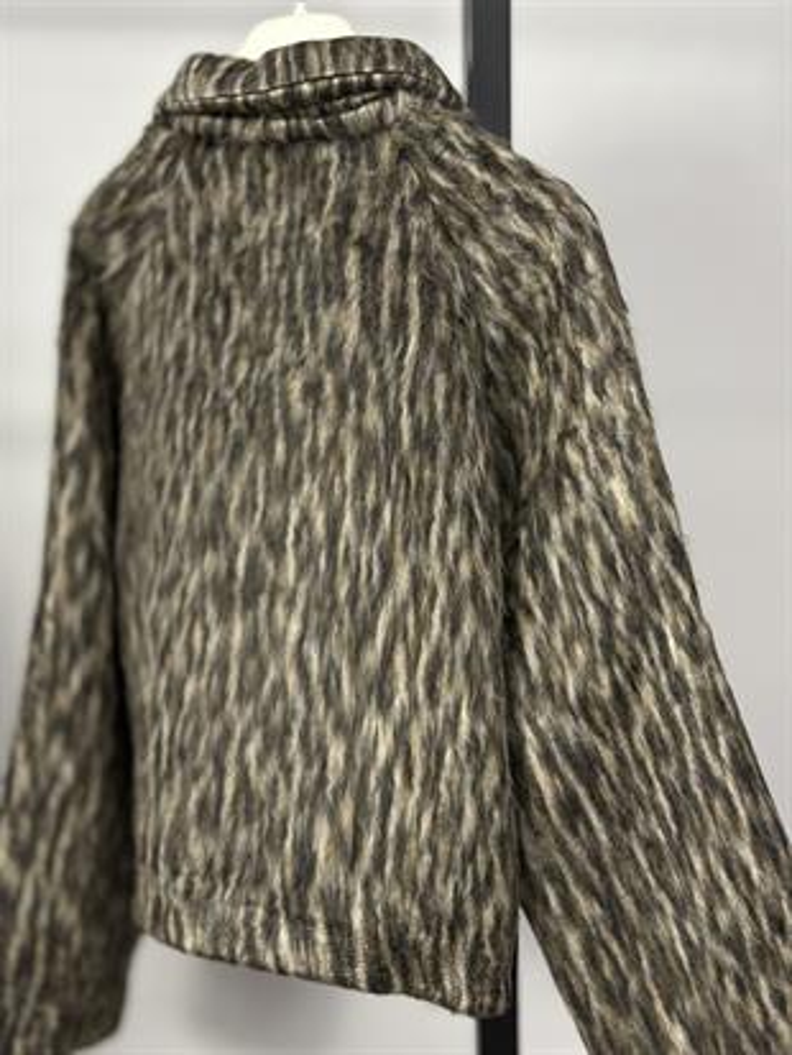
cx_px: 396
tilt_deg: -7.2
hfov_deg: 30.3
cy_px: 528
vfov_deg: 39.6
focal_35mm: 48
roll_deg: +0.3
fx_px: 1464
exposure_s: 1/100
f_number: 1.78
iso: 160
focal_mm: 6.86
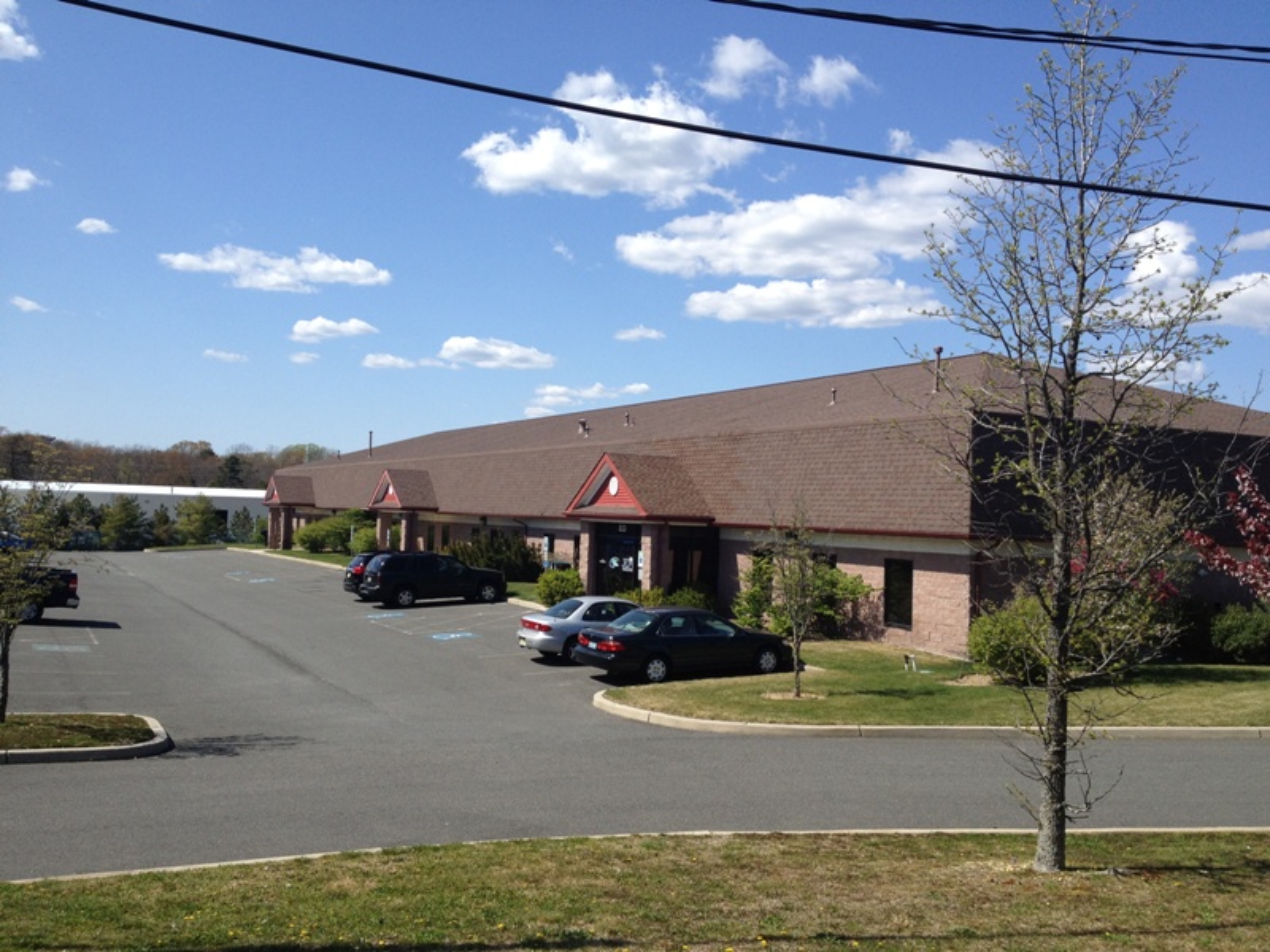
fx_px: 1284
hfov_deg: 52.6
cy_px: 476
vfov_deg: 40.7
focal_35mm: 35
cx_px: 635
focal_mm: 4.28
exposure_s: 1/1905
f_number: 2.4
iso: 64
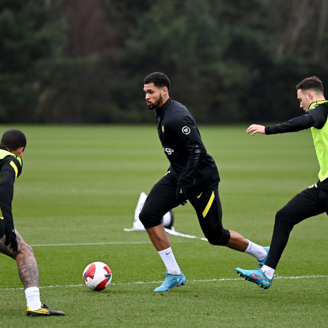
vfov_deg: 6.8
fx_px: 2744
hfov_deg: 6.8
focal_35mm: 256
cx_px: 175
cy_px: 164
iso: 800
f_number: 2.8
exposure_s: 1/1600
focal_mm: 200
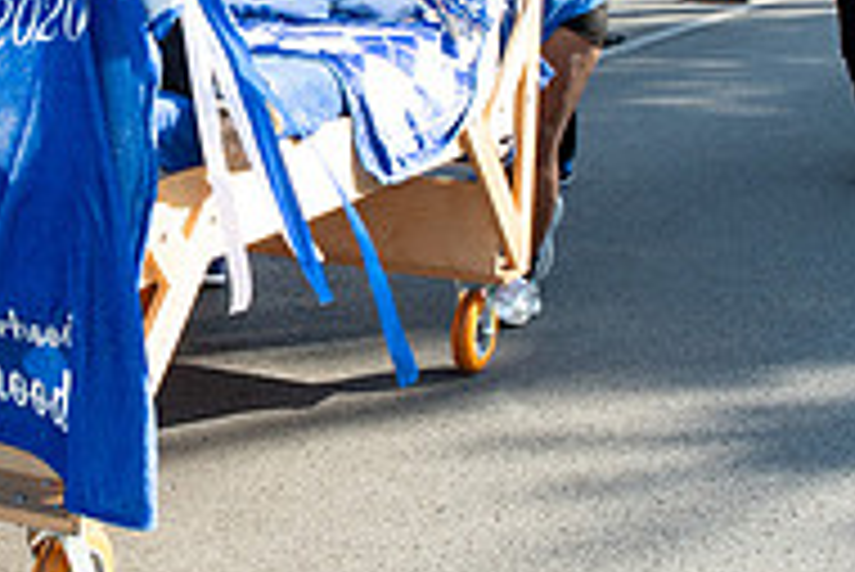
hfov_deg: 22.6
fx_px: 2092
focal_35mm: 88
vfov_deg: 15.4
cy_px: 83
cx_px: 109
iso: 500
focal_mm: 24
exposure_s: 1/200
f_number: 11
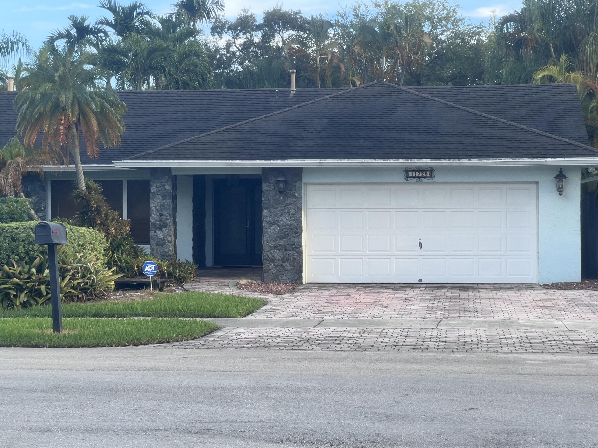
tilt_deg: +0.1
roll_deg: +1.1
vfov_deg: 19.1
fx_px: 1330
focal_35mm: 77
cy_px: 224
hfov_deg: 25.3
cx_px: 299
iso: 40
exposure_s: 1/99
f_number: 2.8
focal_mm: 9
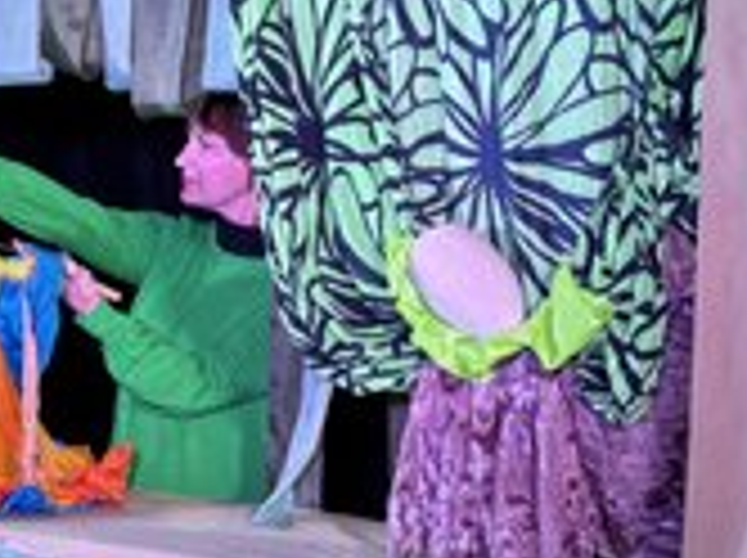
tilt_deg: -2.3
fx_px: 2500
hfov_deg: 16.3
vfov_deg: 12.7
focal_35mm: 116
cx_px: -144
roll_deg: +0.1
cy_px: 234
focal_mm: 6.76
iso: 80
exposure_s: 1/111
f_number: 1.78
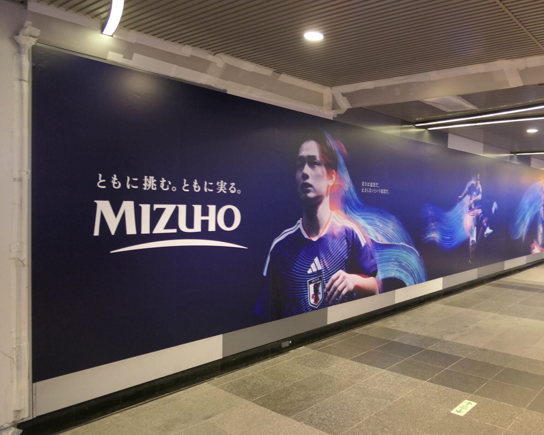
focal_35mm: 28
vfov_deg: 51.5
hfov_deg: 61.4
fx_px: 451
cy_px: 223
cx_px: 336
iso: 400
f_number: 1.4
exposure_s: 1/60
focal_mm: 8.8
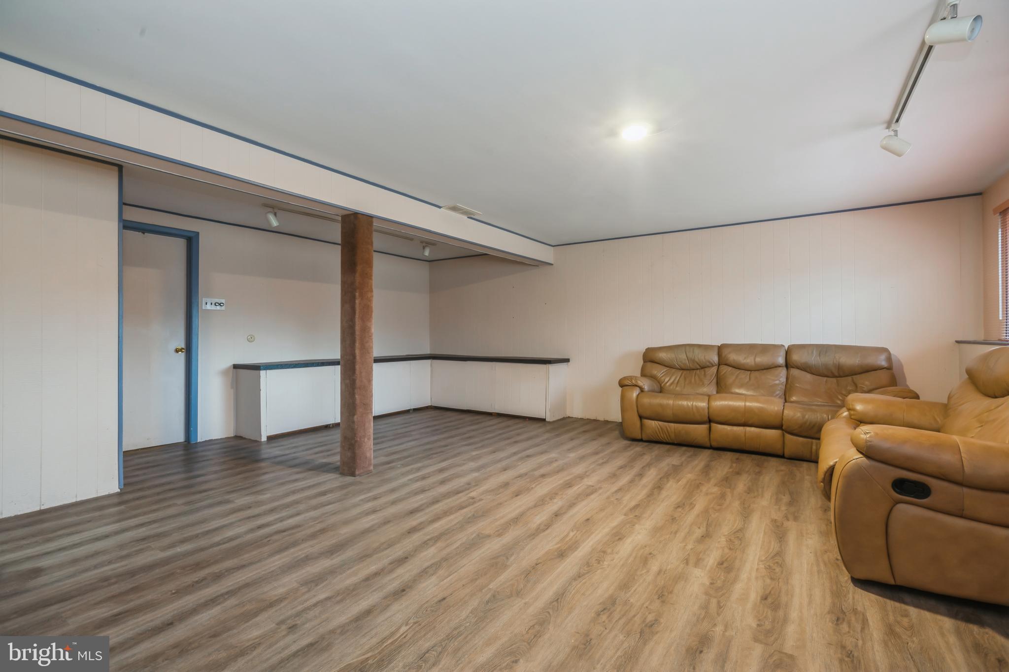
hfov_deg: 96.7
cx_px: 504
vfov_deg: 73.7
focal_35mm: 16
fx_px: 448
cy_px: 336
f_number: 11
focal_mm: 16
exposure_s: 2.5
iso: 200
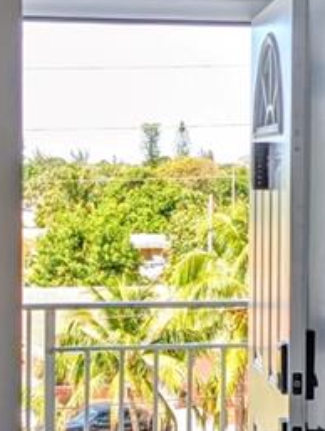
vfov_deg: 17.5
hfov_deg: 13.2
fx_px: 1396
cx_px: 83
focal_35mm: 112
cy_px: 235
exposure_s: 1/264
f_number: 1.68
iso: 19
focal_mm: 6.9
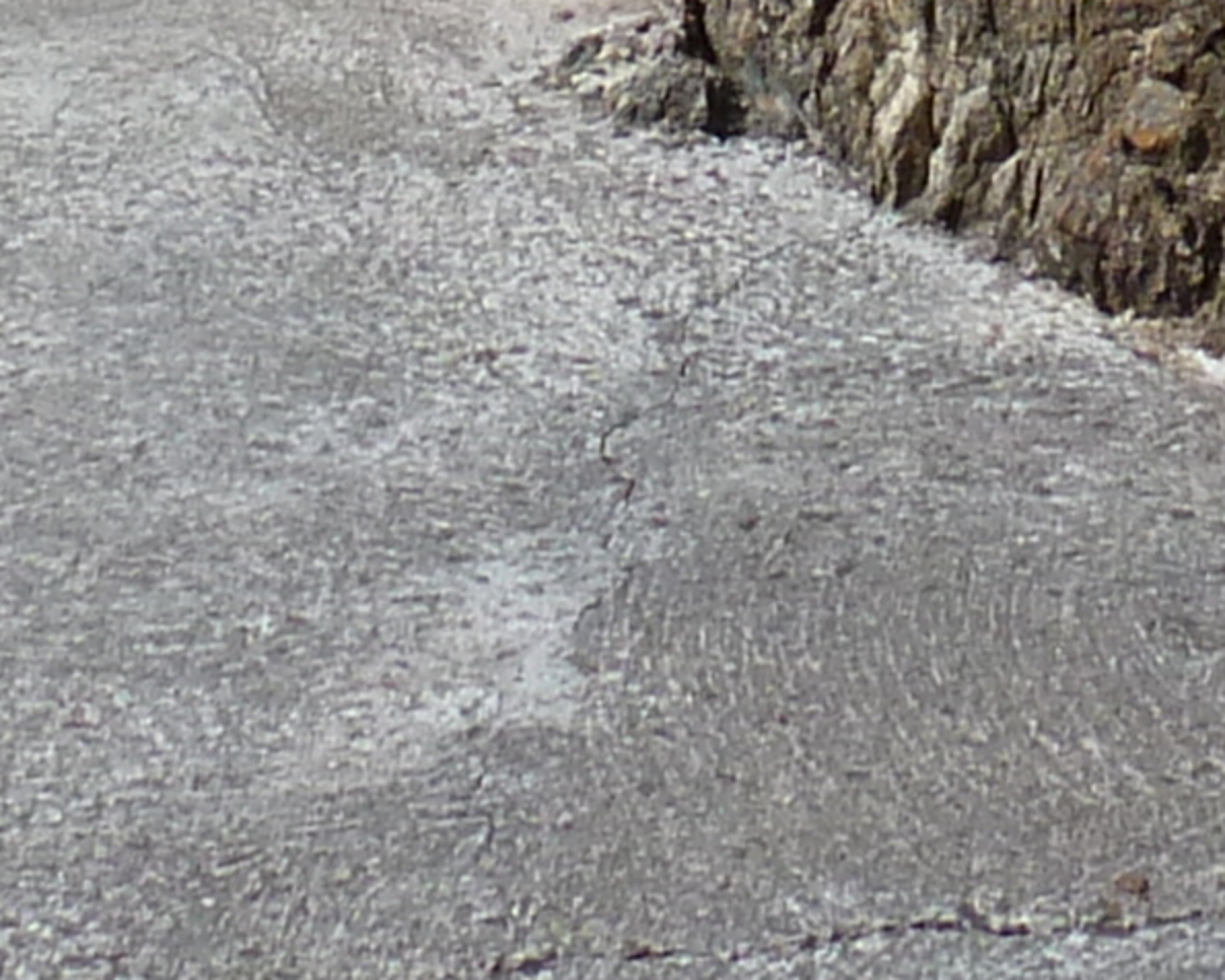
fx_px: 5946
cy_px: -1616
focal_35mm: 164
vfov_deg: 8.4
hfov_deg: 11.7
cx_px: 1139
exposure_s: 1/500
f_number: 5
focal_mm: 4.1
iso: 80
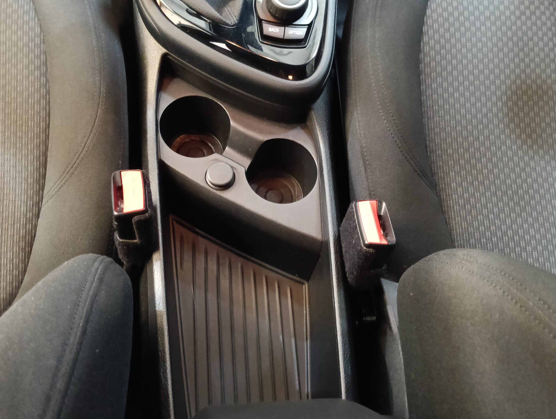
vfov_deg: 36.9
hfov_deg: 47.7
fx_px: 627
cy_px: 187
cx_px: 244
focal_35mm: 39
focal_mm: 3.98
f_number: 16
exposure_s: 1/14.3
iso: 2500
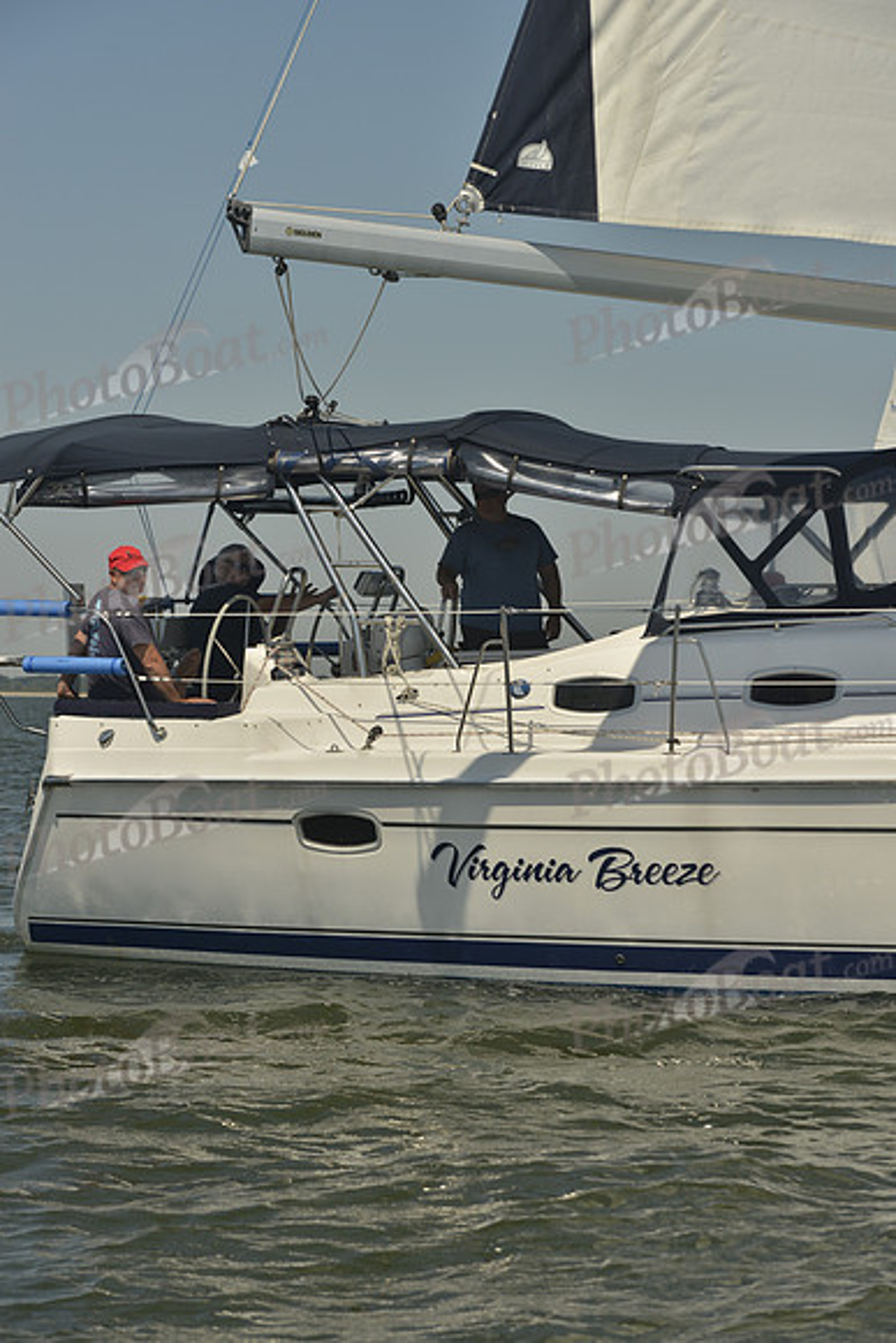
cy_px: 672
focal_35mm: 100
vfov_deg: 20.4
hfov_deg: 13.7
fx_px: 3731
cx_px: 448
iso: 200
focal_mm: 100
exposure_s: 1/800
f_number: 8
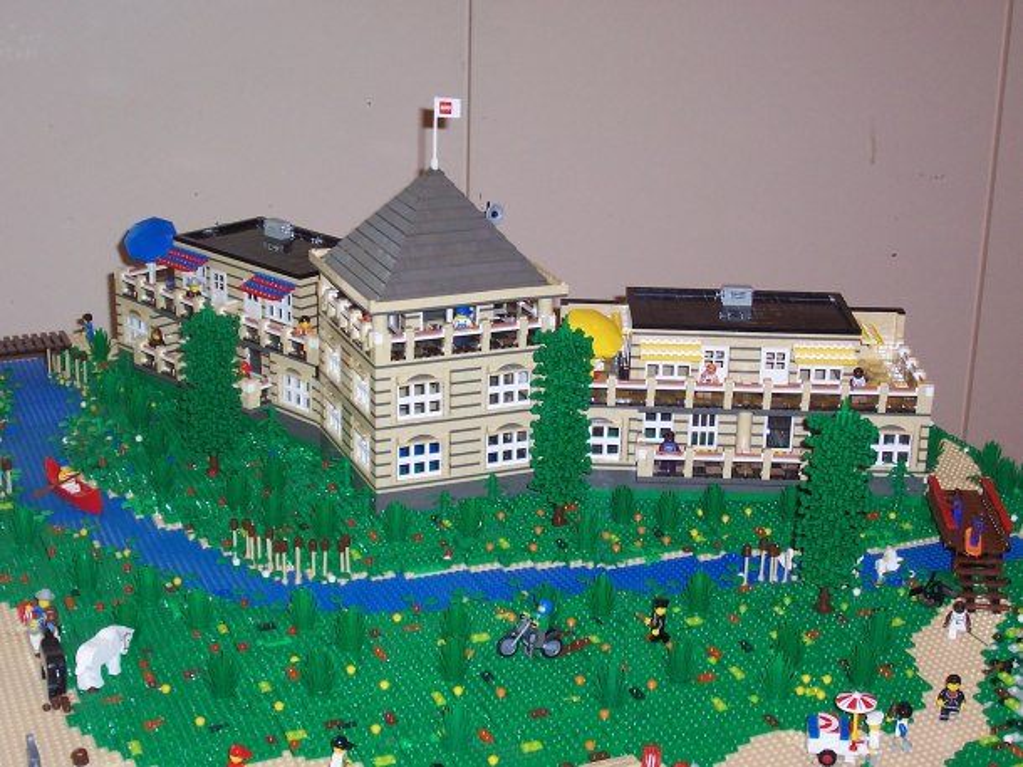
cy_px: 384
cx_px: 512
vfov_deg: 25.6
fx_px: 1684
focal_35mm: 57
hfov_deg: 33.8
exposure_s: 1/60
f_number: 3.4
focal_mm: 8.6
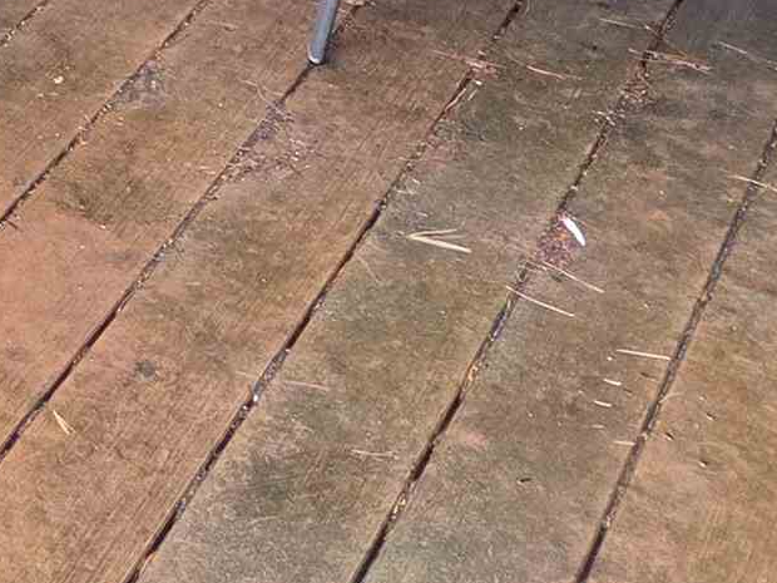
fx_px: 2559
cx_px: -697
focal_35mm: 114
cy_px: -843
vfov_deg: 10.9
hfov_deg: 14.7
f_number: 1.8
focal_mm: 5.4
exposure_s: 1/120
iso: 200
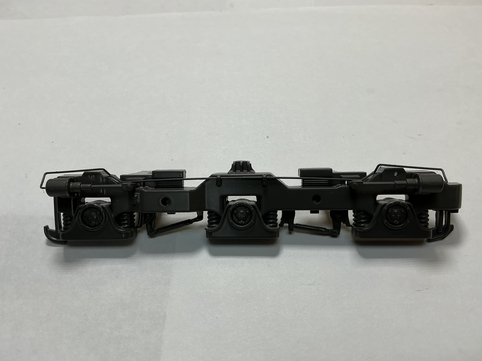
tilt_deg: -52.0
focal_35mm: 29
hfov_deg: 61.7
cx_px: 241
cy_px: 180
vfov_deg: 48.2
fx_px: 404
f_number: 1.8
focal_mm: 3
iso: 20
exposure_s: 1/202
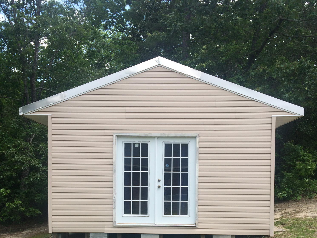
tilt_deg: -4.4
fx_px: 357
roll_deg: -0.3
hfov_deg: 47.9
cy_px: 188
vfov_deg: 35.7
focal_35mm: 39
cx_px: 159
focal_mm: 4.15
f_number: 2.2
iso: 32
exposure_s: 1/933
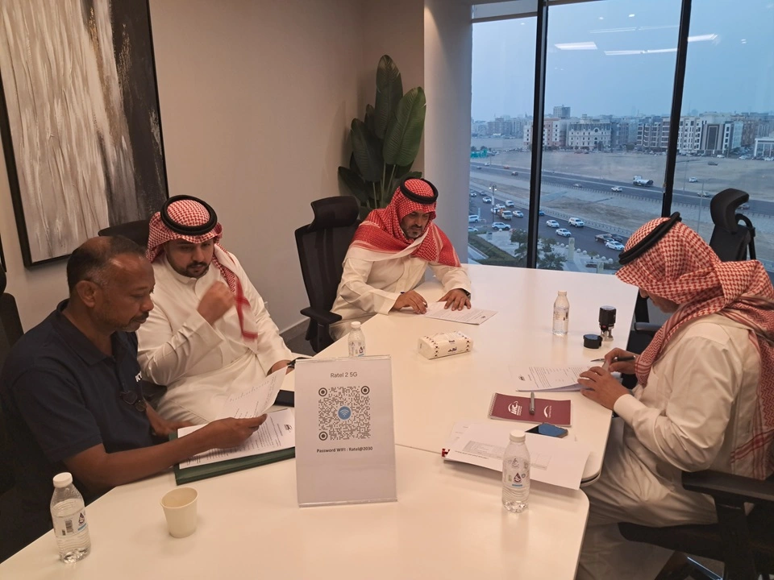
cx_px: 387
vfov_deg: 51.4
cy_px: 290
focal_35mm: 27
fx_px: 604
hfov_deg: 65.3
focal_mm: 4
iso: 61
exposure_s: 1/60
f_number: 1.8
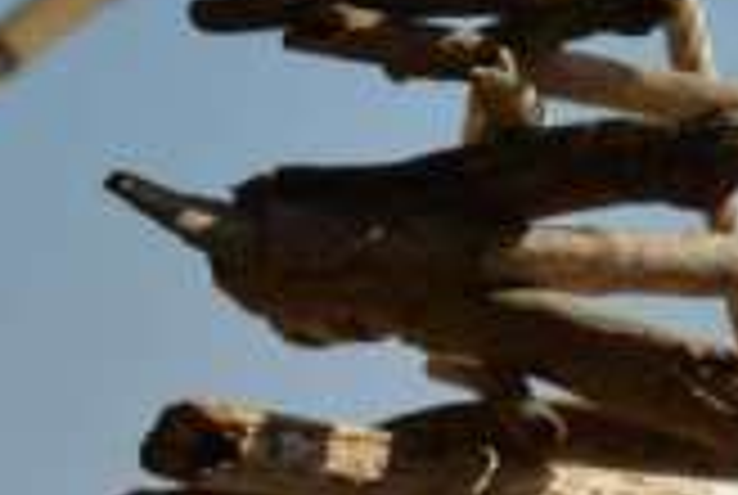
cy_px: -454
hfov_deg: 5.9
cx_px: 1436
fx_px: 7003
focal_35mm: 341
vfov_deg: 4.0
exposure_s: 1/400
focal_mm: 70
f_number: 10
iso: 320
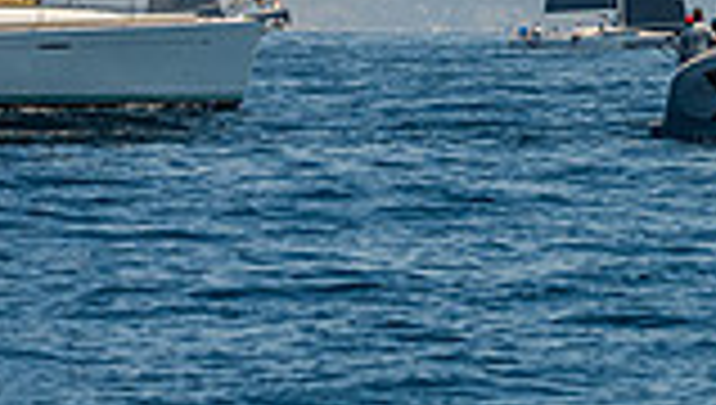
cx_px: 852
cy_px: -503
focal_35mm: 641
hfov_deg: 3.4
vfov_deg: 1.9
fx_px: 12188
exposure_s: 1/5000
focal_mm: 155
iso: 400
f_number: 6.3
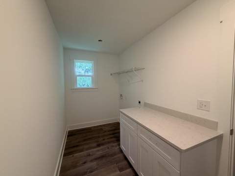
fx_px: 95
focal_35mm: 14
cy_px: 88
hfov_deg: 102.1
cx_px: 118
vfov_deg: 85.6
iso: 160
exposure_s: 1/60
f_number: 2.2
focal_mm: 2.22
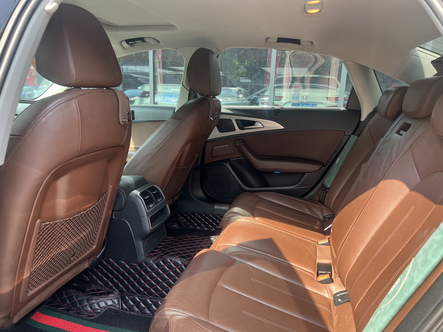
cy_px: 166
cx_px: 222
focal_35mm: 26
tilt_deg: -13.2
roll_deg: -1.7
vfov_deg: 53.1
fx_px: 333
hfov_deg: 67.3
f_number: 1.5
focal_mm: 5.7
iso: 40
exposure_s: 1/155
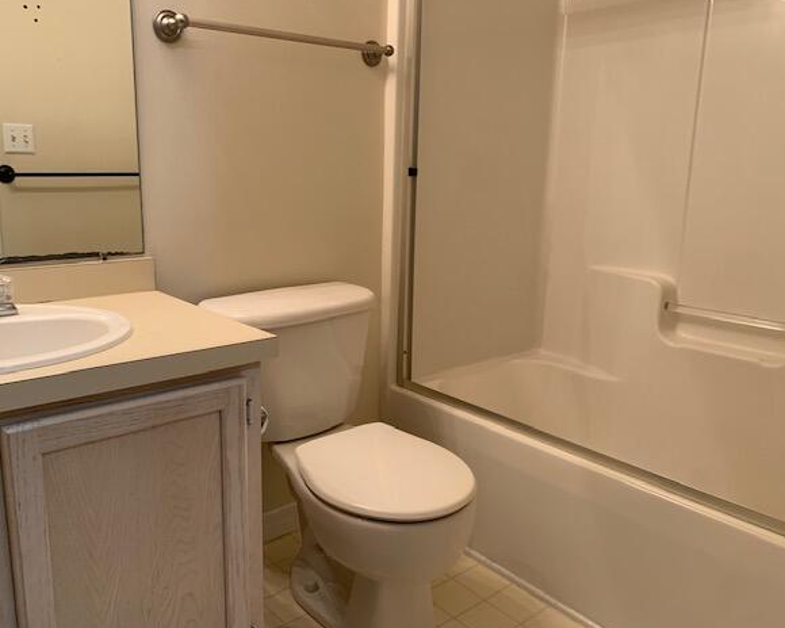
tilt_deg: -12.2
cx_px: 368
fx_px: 651
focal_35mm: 28
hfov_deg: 62.2
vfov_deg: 51.5
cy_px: 318
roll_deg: -1.8
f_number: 1.8
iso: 100
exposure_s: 1/60
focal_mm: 4.25
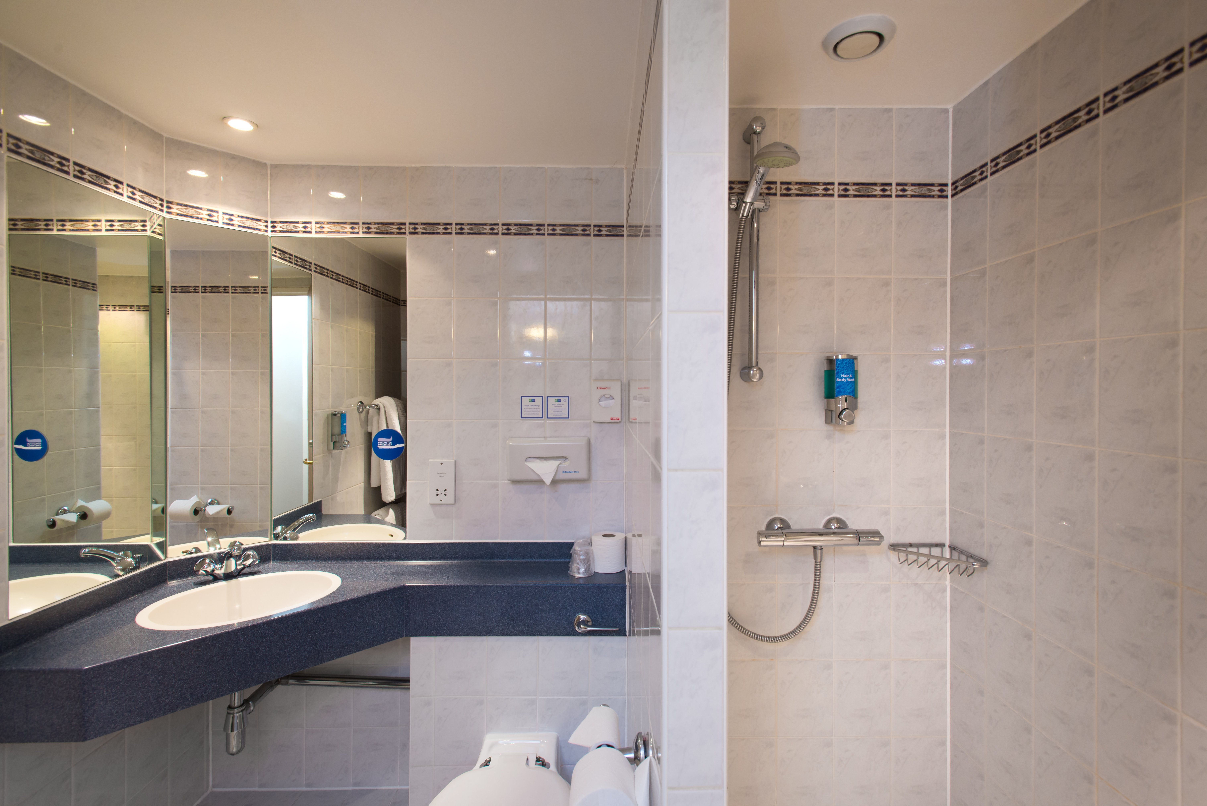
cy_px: 403
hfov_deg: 93.3
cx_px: 604
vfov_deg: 70.5
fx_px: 570
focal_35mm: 17
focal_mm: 17
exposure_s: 1/5
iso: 400
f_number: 10
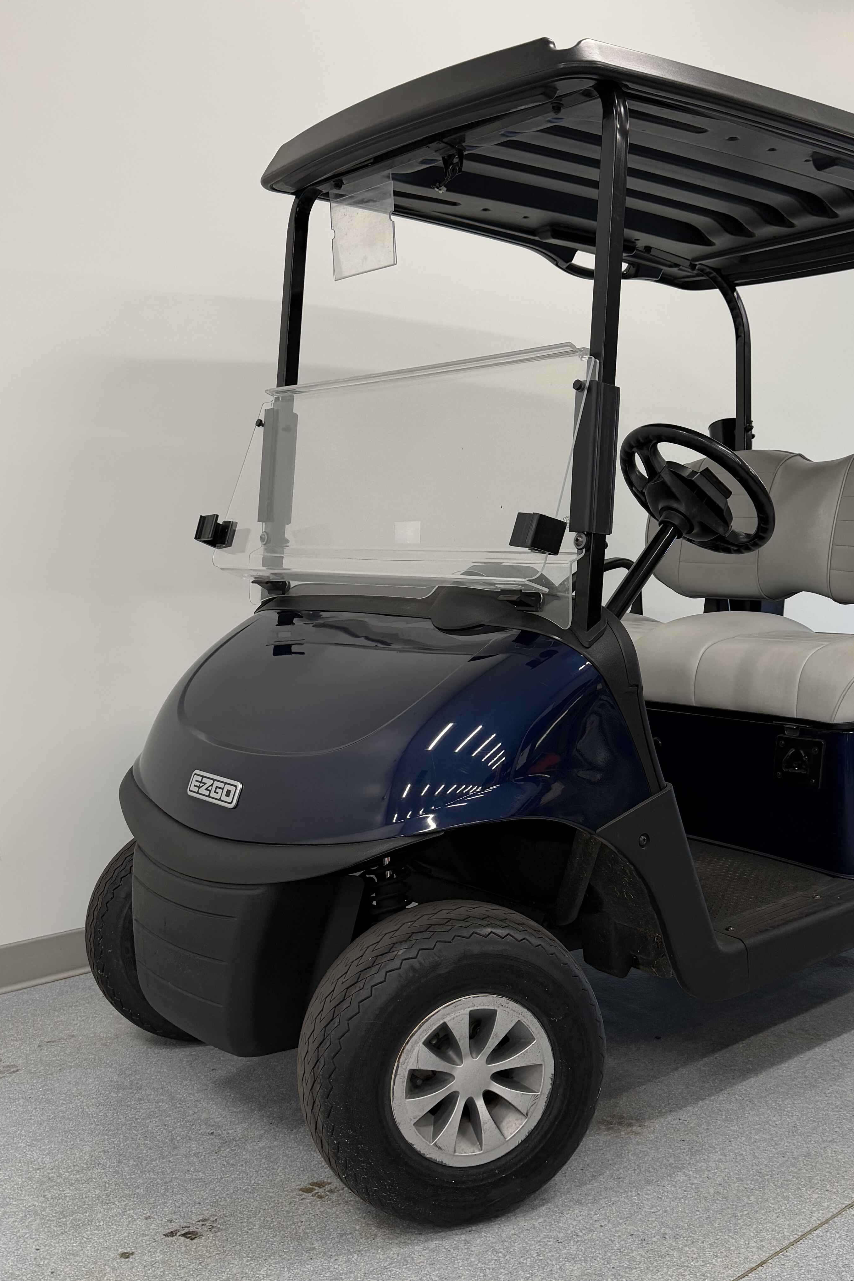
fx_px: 1245
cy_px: 658
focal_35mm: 35
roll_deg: +1.2
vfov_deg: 54.4
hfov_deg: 37.2
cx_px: 606
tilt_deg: -6.2
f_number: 1.78
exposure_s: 1/60
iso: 100
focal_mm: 6.76
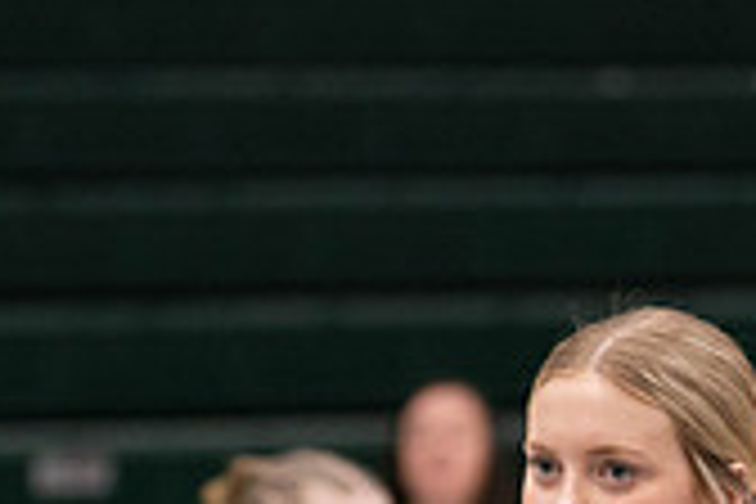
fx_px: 7916
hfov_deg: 5.4
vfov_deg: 3.6
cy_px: 646
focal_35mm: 377
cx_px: 846
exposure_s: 1/1000
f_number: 2.8
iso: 4000
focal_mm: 109
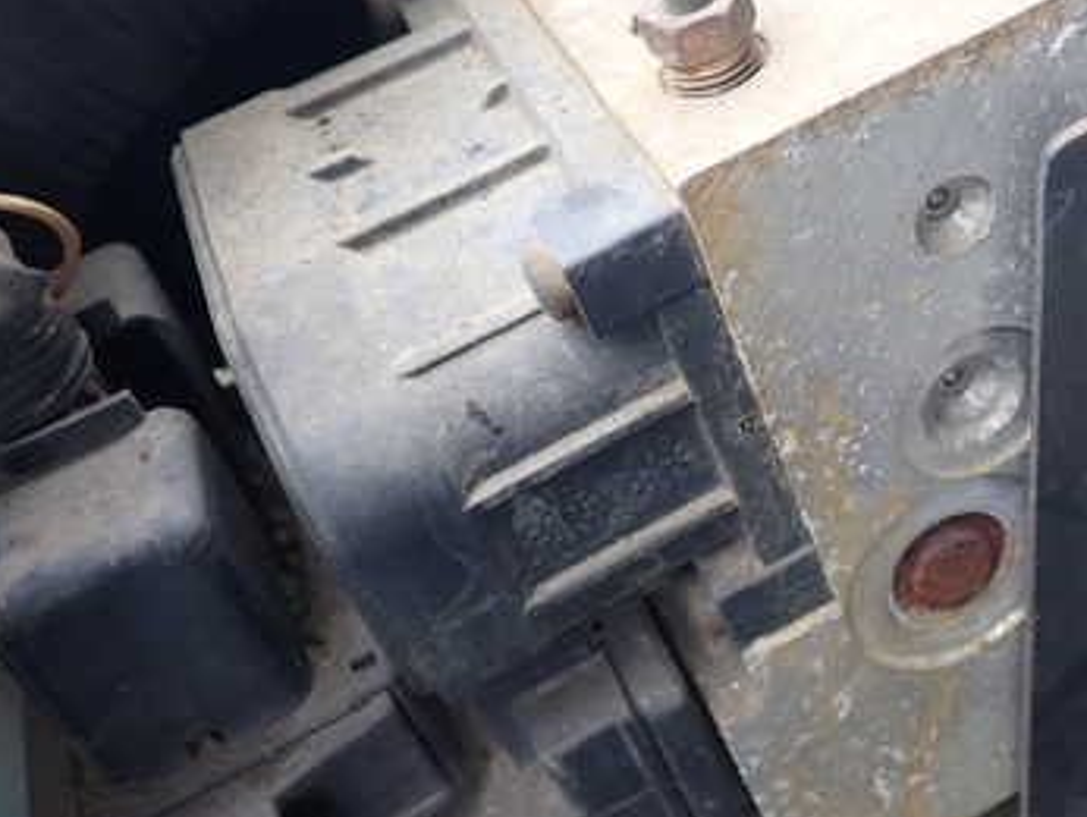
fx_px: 1634
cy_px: 267
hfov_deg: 36.2
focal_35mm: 52
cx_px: 776
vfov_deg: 27.9
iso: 100
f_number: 2.3
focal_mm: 5.4
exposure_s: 1/80
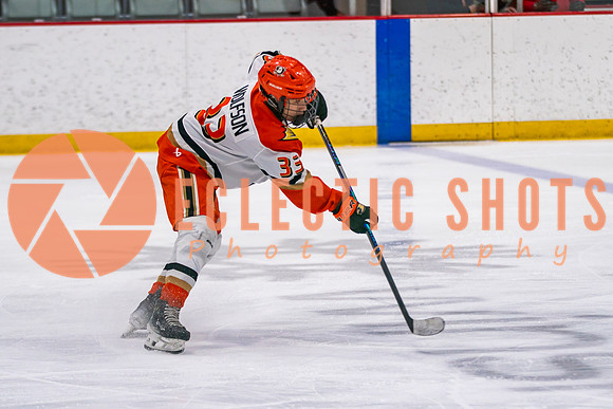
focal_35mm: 216
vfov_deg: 6.4
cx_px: 307
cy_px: 228
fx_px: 3681
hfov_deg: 9.5
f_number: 2.8
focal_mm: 123
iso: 500
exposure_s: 1/640
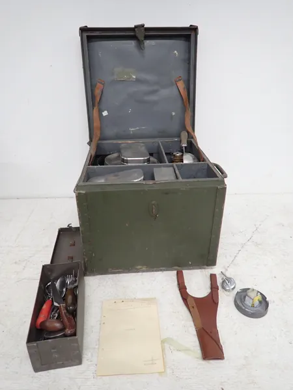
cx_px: 146
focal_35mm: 19
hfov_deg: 68.7
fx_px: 214
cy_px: 195
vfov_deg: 84.7
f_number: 2
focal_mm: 3.33
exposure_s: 1/50
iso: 200
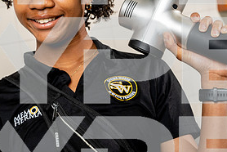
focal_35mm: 98
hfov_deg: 20.7
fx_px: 619
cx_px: 68
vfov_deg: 14.0
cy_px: 61
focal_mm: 47
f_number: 6.3
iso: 250
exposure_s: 1/250
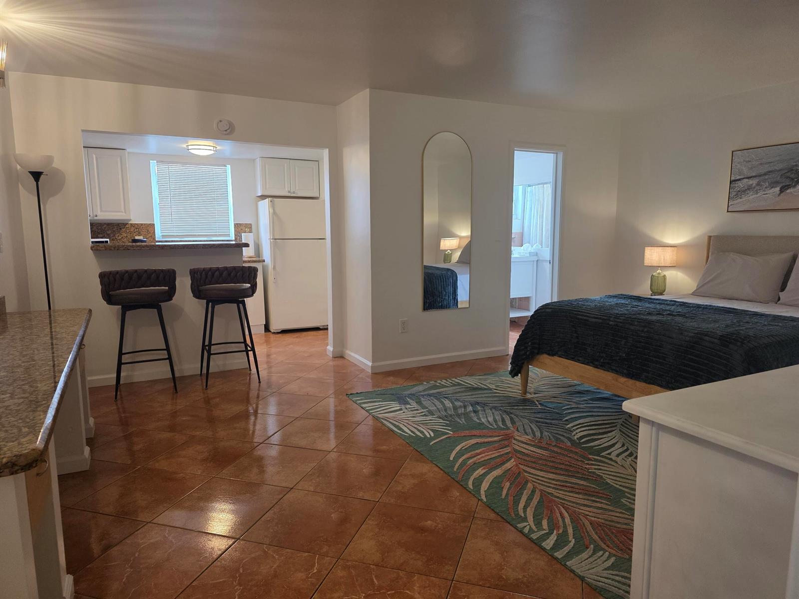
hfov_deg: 73.9
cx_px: 400
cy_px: 300
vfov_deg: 58.9
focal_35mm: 23
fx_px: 531
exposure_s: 1/120
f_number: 1.7
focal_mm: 6.3
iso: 250
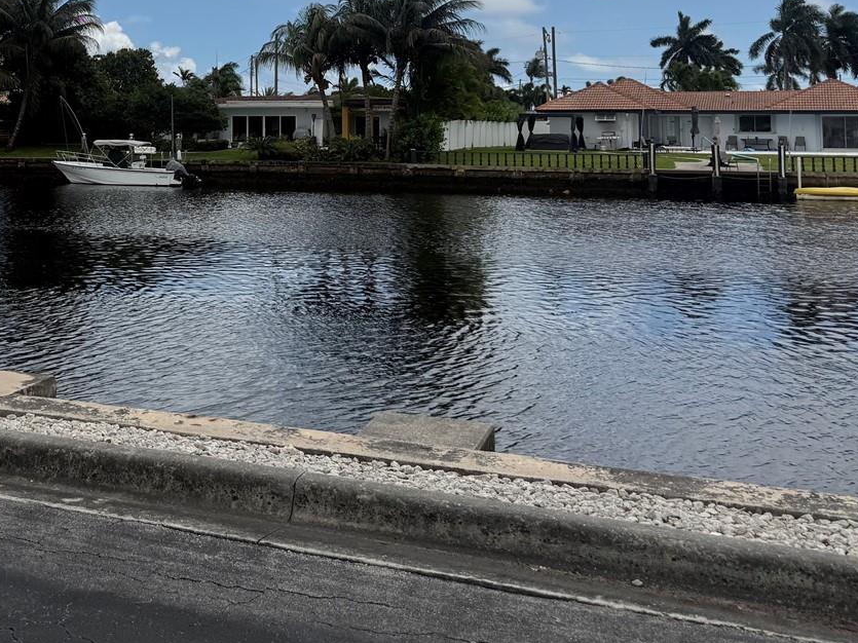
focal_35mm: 46
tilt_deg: +2.0
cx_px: 140
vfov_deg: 30.1
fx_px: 1140
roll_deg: +1.4
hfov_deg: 39.2
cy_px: 63
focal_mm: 6.76
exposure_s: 1/11905
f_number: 1.78
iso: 80
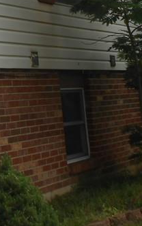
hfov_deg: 11.1
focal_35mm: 111
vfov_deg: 18.3
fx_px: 686
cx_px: -101
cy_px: 3
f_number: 3.9
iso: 80
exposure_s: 1/250
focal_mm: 6
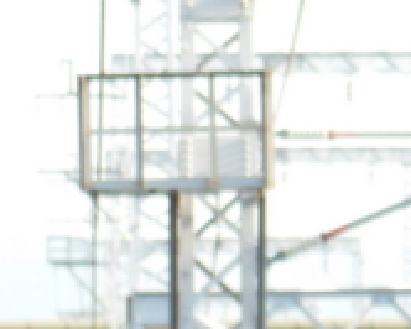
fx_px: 8203
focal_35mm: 674
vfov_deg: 2.3
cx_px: 869
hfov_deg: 2.9
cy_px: 522
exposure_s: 1/250
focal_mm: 25.5
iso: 400
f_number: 5.8
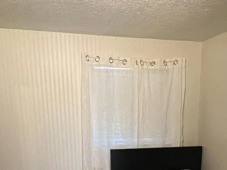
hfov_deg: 45.4
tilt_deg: -15.4
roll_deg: -0.2
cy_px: 185
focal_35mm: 41
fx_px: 269
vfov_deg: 31.4
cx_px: 141
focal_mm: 1.57
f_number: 1.8
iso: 250
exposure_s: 1/60
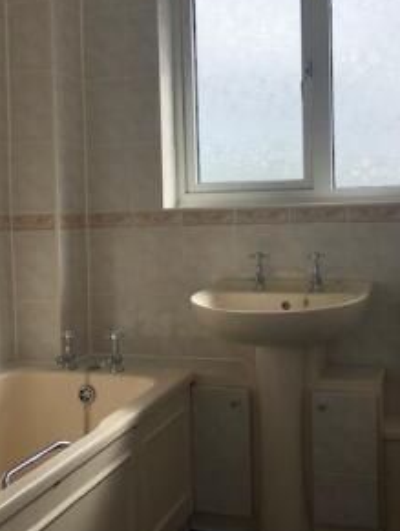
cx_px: 234
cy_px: 227
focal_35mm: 42
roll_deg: +1.1
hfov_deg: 34.3
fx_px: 646
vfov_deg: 44.6
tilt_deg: -2.0
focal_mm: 3.99
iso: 20
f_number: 1.8
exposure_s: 1/906
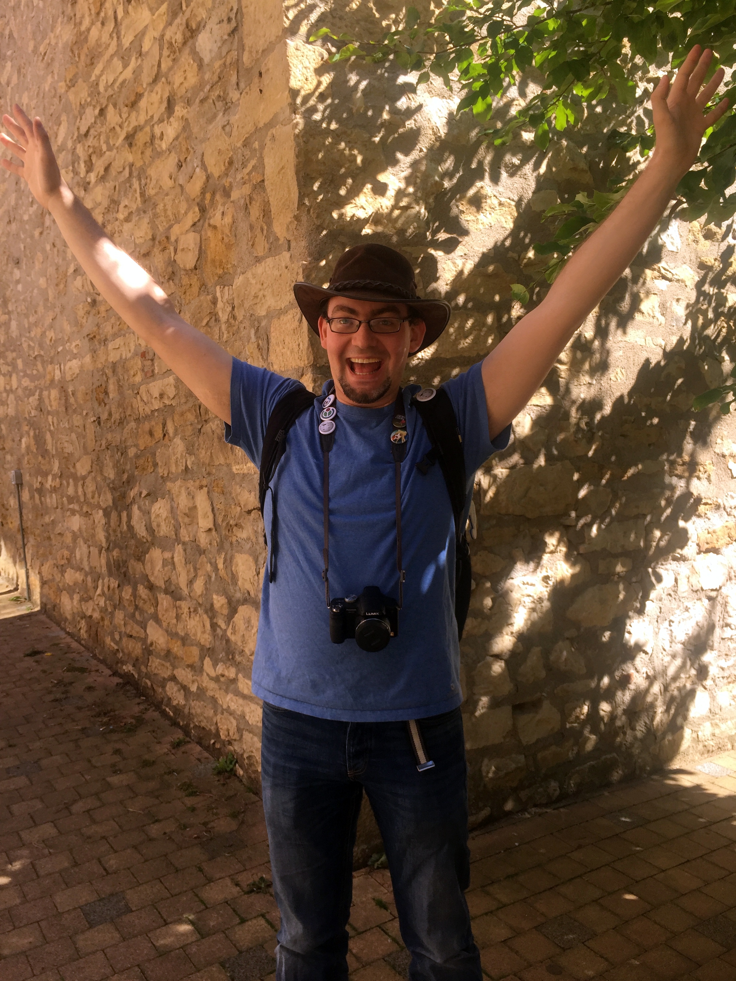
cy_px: 490
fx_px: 822
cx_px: 368
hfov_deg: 48.2
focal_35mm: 29
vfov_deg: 61.7
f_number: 2.2
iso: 32
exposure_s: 1/581
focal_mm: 4.15
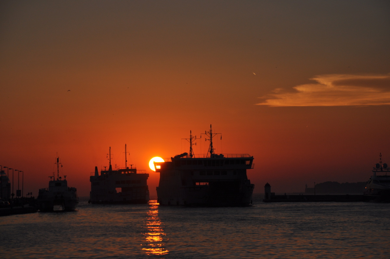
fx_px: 1704
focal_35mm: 158
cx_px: 195
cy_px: 130
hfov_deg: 13.1
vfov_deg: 8.7
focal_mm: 105
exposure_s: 1/1600
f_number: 10
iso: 200
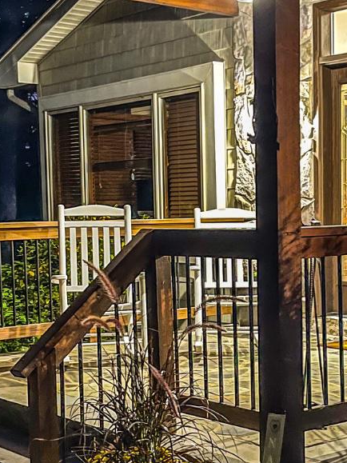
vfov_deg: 28.1
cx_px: 238
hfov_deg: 21.2
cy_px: 281
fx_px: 923
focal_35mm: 69
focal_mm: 5.1
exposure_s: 1/9
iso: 1000
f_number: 1.6
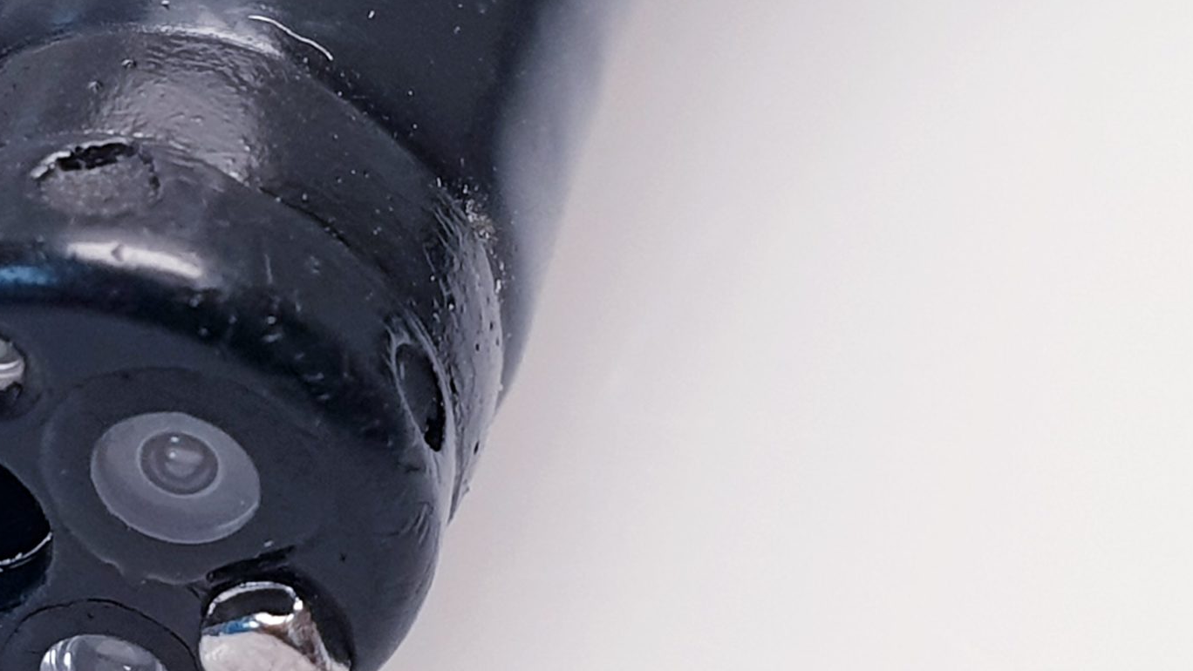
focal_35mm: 53
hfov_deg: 36.4
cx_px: 87
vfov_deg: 22.6
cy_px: 329
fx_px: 1677
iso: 100
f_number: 2.4
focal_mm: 4.3
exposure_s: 1/50
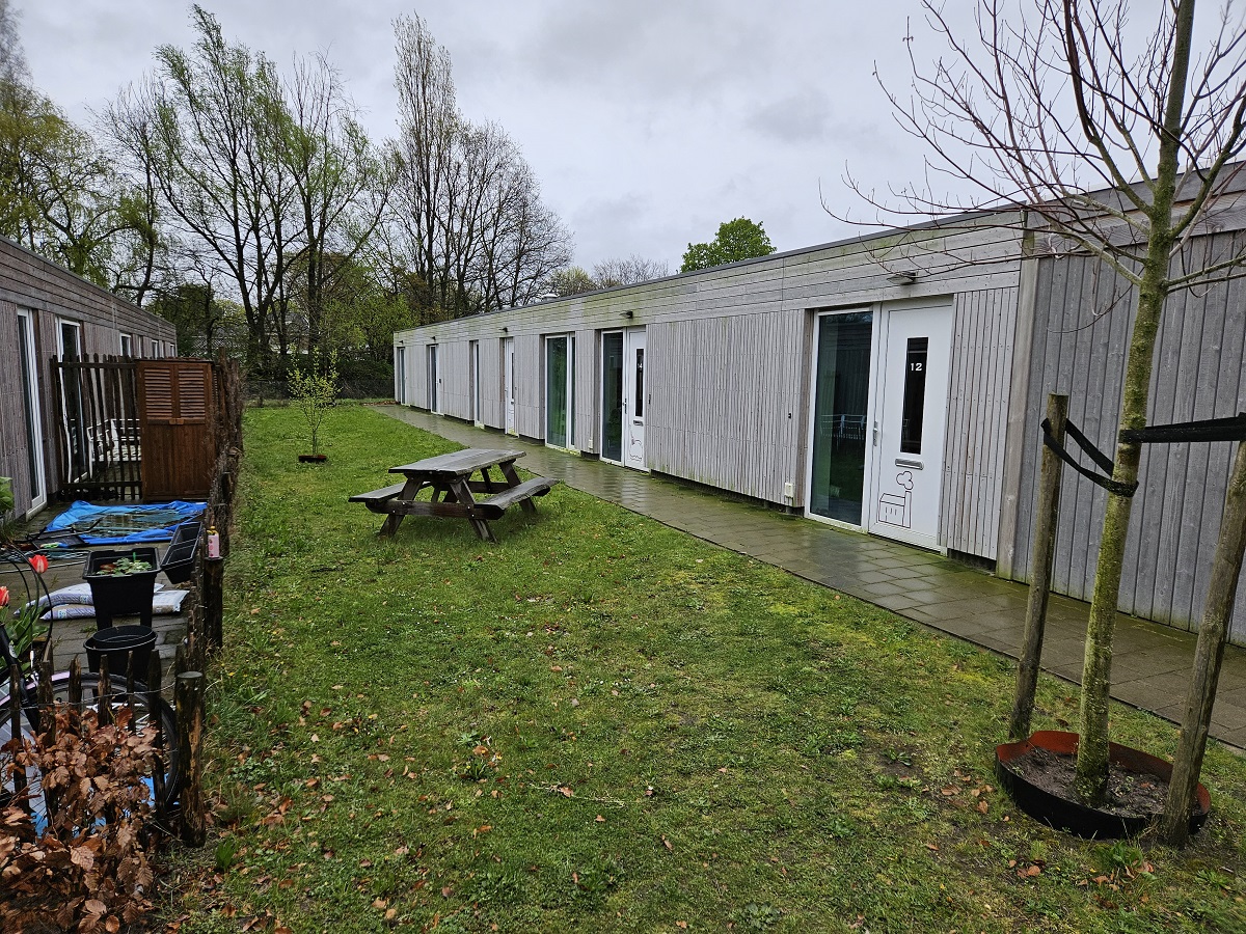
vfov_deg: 58.9
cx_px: 623
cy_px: 467
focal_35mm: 23
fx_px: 828
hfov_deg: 73.9
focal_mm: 5.4
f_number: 1.8
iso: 32
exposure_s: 1/270
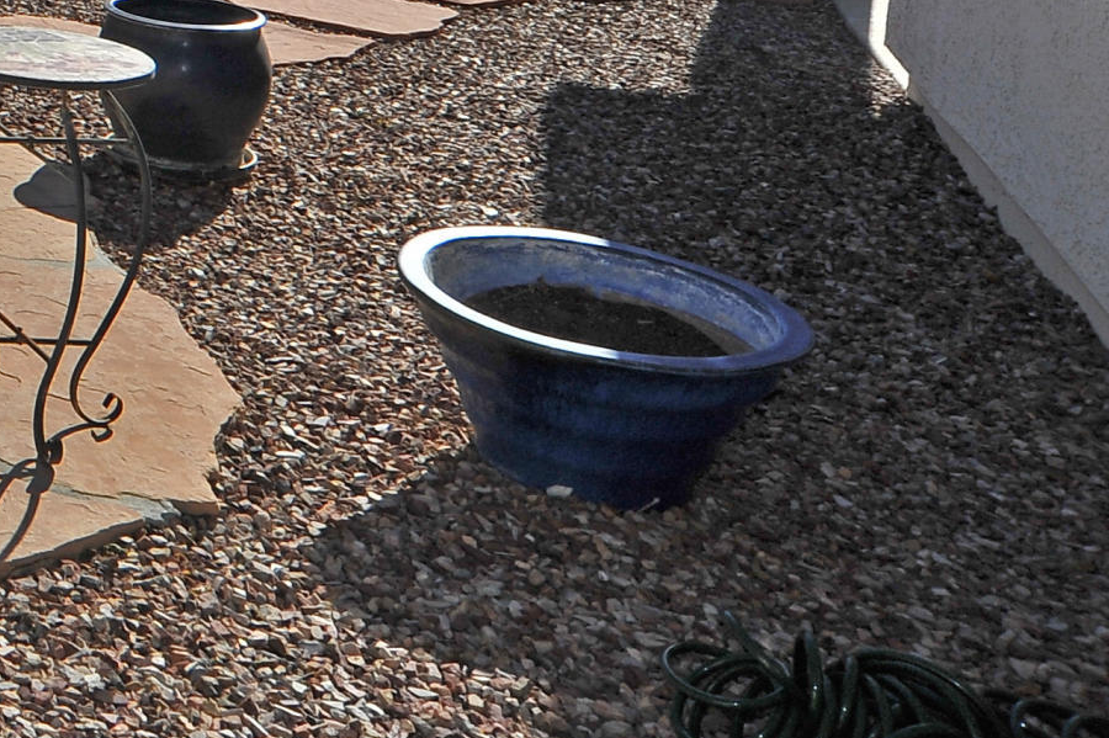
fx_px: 1847
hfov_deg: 23.6
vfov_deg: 19.6
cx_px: -700
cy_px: -370
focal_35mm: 60
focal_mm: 18
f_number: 14
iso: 320
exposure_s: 1/320
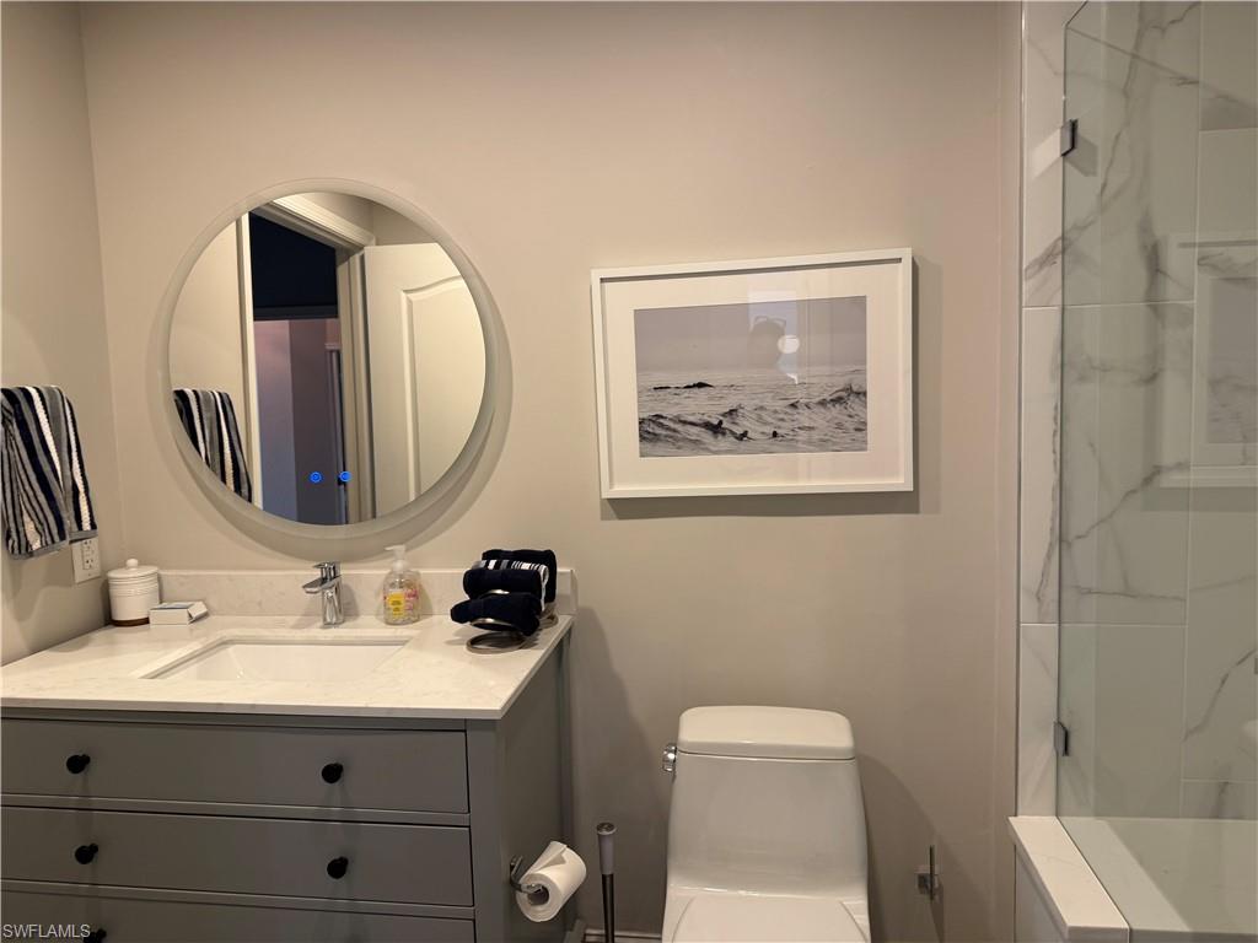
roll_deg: +1.7
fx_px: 872
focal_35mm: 24
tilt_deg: -4.9
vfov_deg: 56.8
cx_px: 629
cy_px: 472
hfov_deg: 71.6
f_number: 1.78
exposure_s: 1/60
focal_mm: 6.76
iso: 125
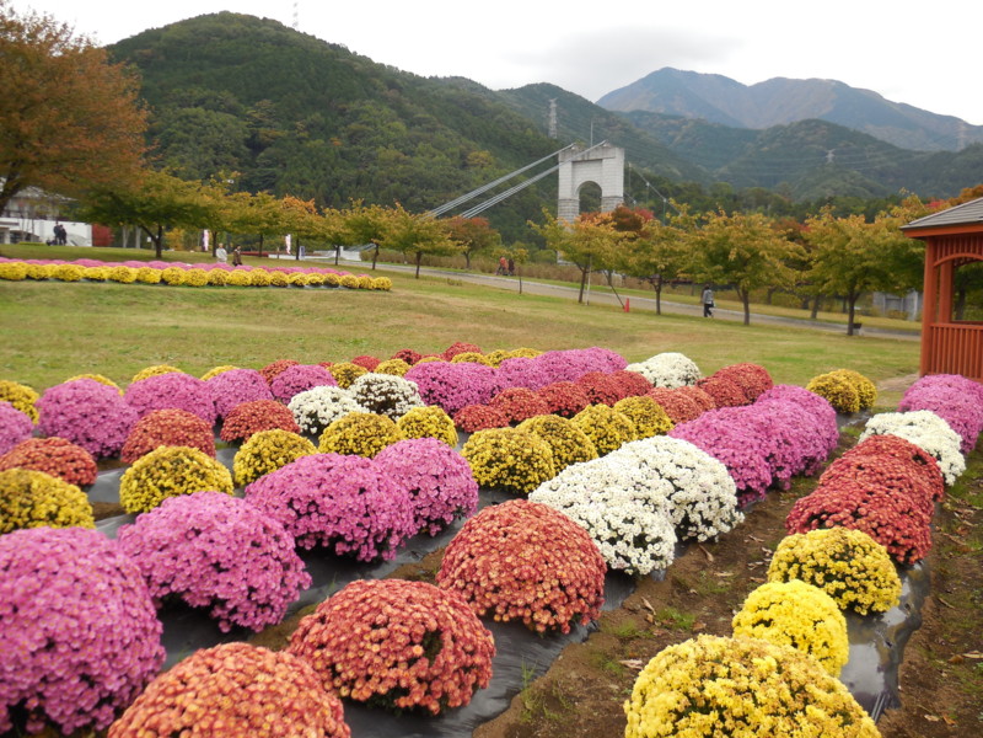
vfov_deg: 41.8
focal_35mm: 34
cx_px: 492
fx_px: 966
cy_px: 369
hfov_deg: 54.0
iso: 125
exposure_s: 1/250
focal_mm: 6.1
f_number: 3.4
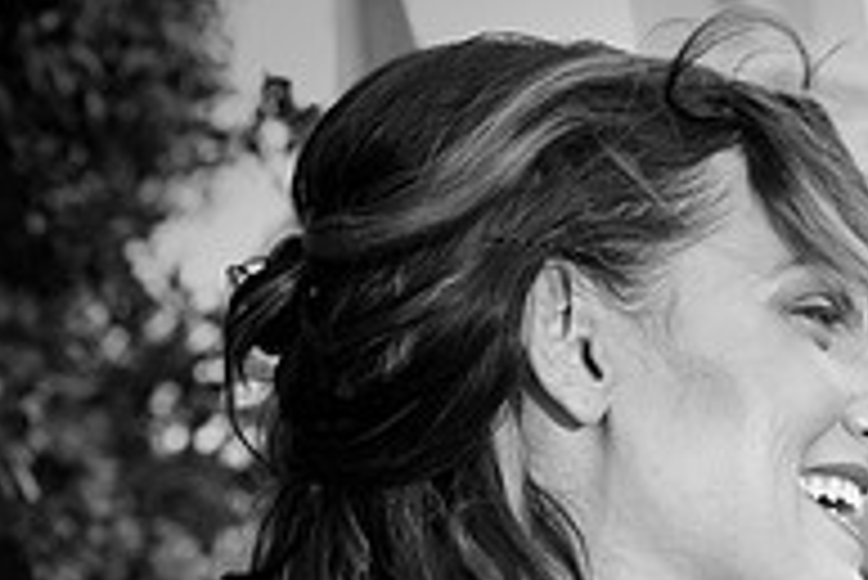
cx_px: 1250
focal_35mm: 210
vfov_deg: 6.5
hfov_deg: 9.5
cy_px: 742
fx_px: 5067
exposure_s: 1/250
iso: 320
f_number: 8
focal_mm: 70
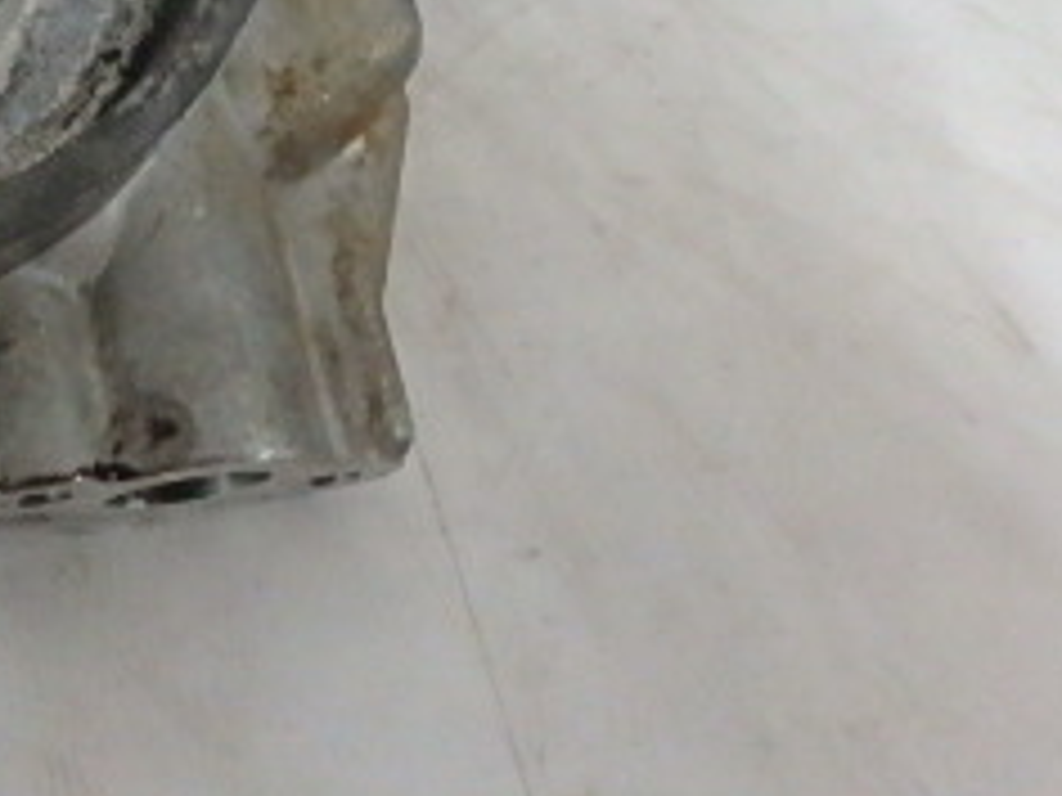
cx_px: -351
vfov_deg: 24.4
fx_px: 1749
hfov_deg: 27.6
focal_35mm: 57
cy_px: -13
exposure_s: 1/40
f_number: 3.5
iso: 800
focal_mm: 3.7
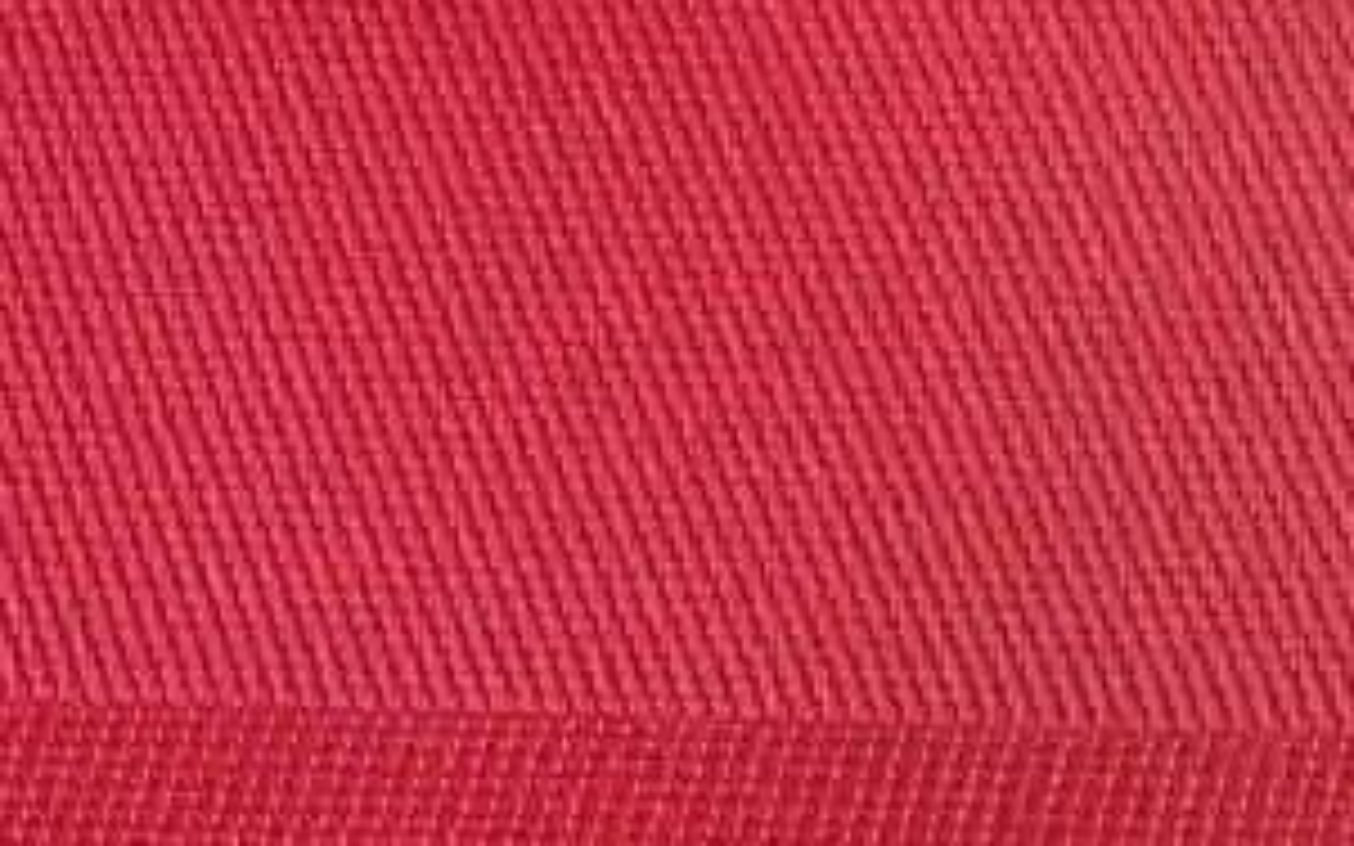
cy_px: -279
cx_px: -355
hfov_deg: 16.2
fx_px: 4538
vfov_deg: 10.4
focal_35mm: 123
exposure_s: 1/30
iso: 50
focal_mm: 4.28
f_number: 2.4
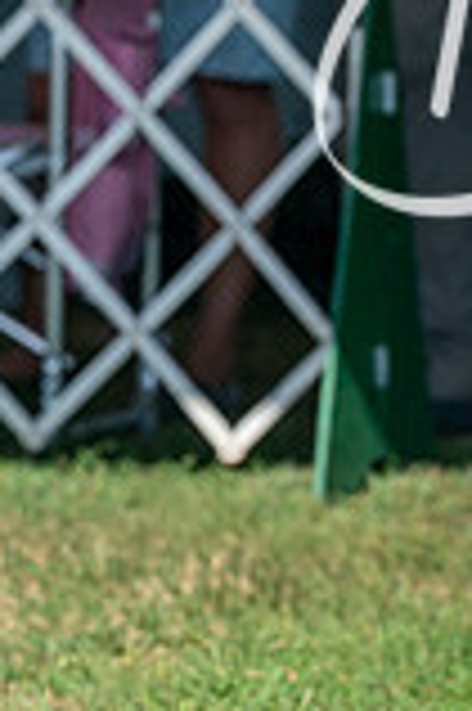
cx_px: 1072
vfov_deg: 2.9
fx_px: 14131
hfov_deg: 1.9
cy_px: 310
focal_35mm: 717
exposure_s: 1/1600
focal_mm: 168
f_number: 4.5
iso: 250
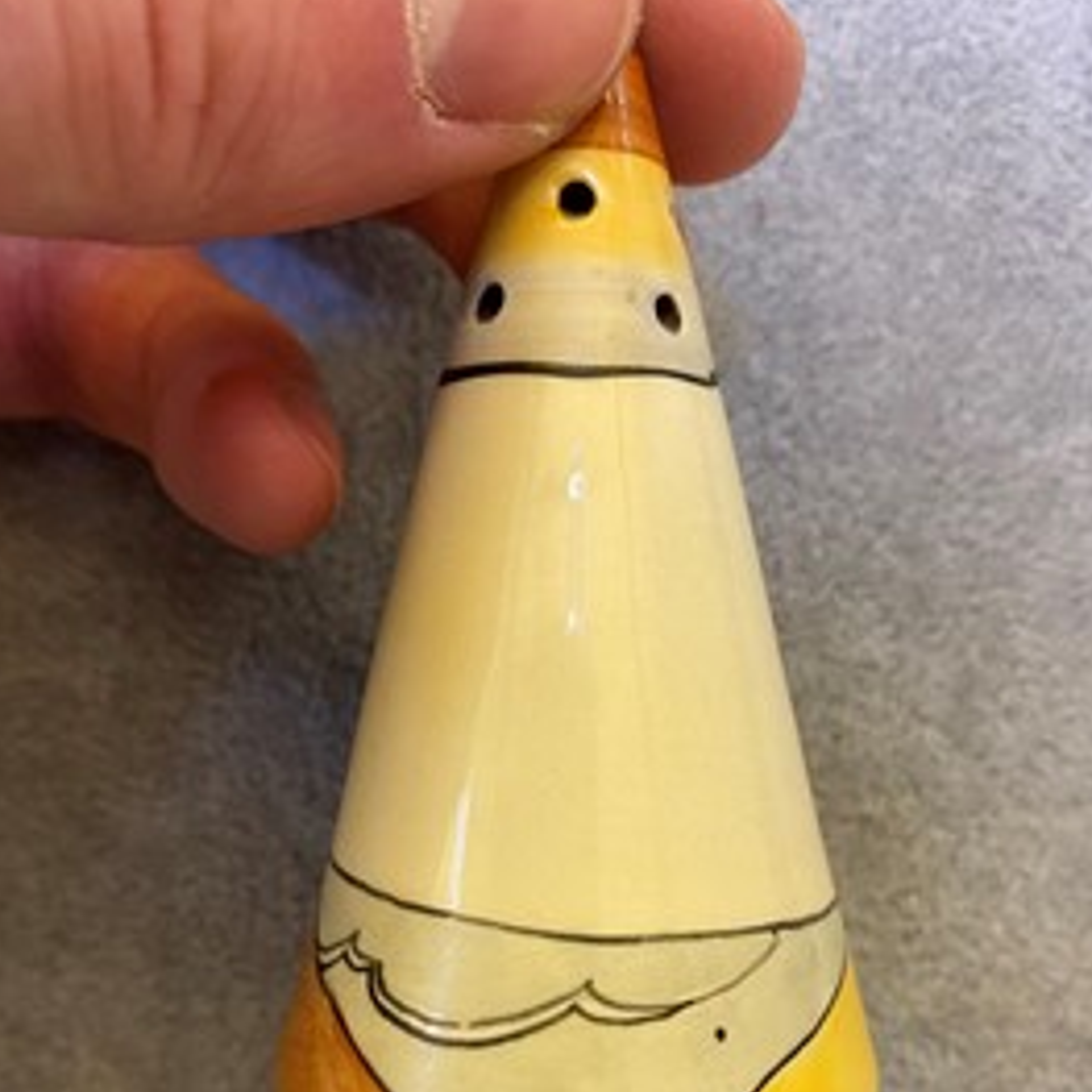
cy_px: 801
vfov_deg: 45.8
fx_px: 1249
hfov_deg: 47.2
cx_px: 556
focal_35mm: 35
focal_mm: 4.25
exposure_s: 1/50
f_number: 1.8
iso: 200
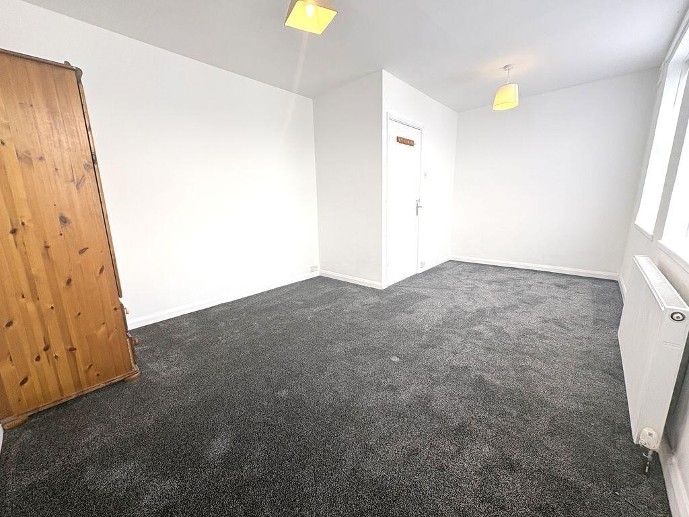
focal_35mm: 14
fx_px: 279
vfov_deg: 85.7
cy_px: 258
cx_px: 344
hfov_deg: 102.1
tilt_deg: -11.9
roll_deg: +1.9
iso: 50
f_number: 2.2
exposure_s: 1/99
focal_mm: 2.22
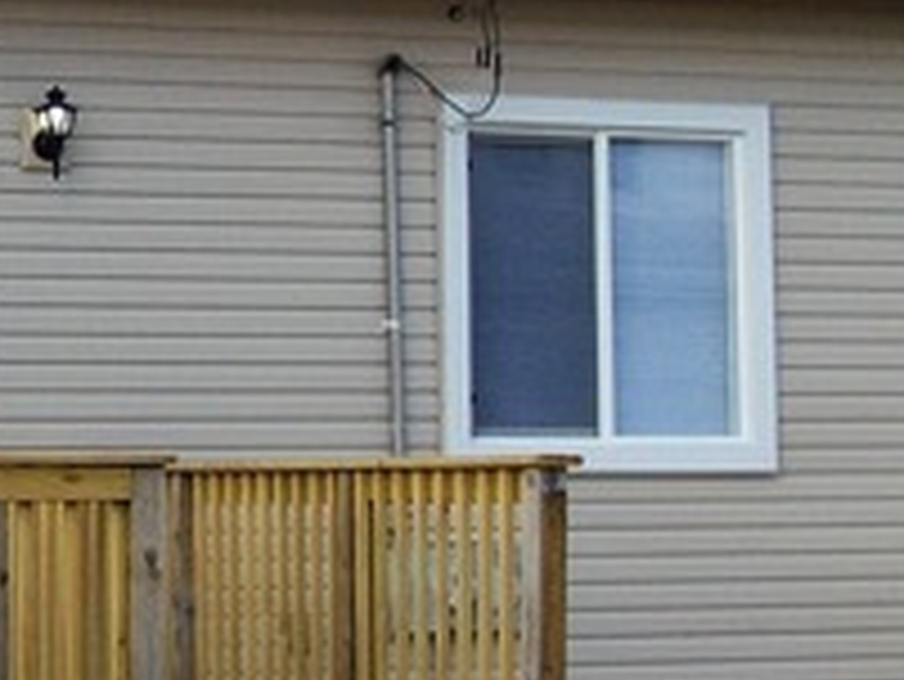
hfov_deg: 13.7
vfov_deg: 10.4
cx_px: 76
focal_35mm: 143
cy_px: 169
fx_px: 3737
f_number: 3
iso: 80
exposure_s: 1/386
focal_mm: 7.6
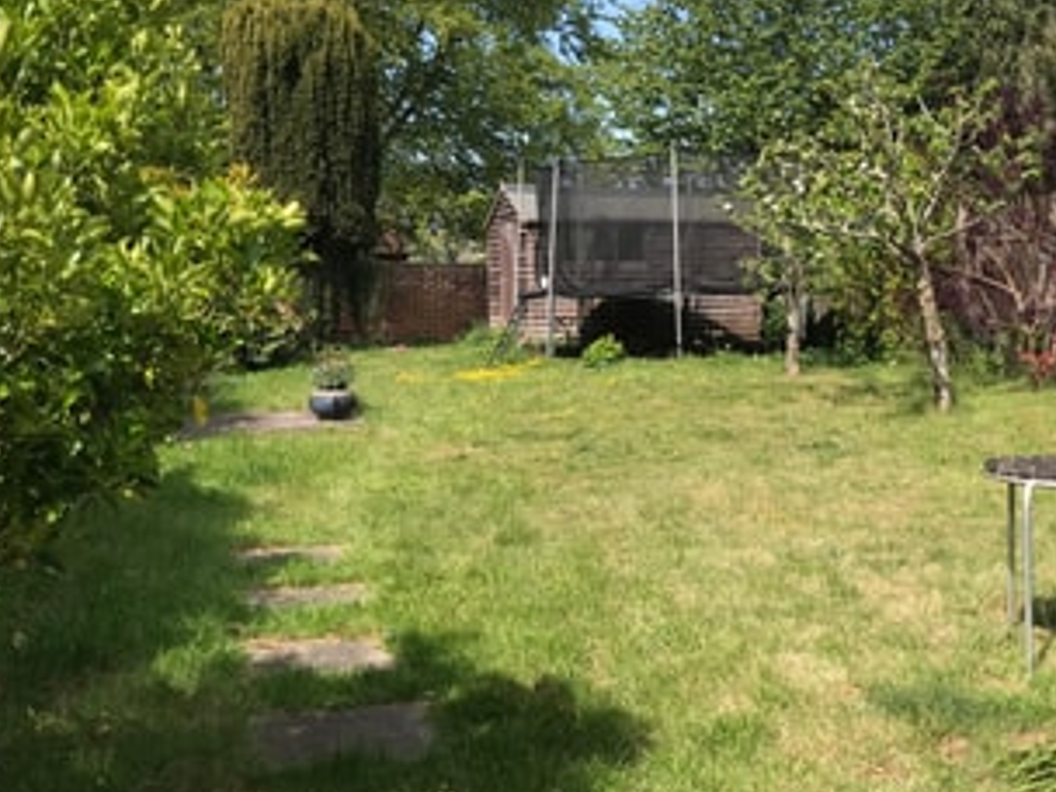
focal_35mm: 46
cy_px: 384
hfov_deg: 40.7
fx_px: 1403
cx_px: 709
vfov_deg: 31.5
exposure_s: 1/1168
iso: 20
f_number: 1.8
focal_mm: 3.99
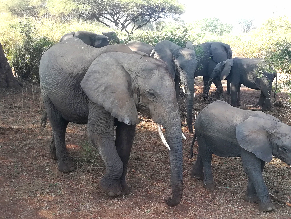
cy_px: 110
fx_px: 412
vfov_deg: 29.7
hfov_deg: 38.9
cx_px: 146
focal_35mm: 49
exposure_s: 1/131
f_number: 2.2
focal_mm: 3.83
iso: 50
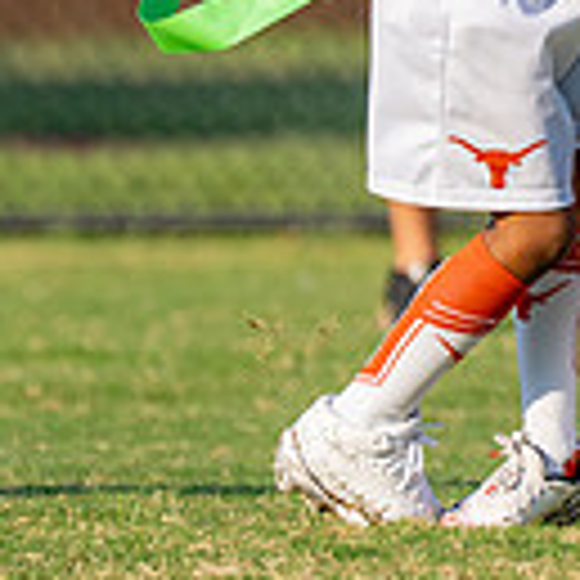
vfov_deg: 2.0
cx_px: 738
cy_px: -141
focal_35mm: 897
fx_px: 17004
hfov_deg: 2.0
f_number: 2.8
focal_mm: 149
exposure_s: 1/2000
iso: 200
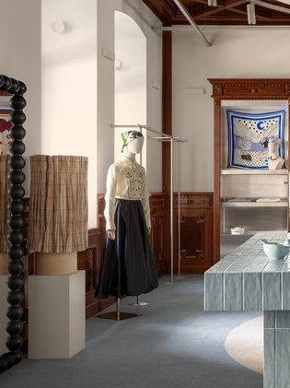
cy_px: 185
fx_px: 593
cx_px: 338
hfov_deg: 25.1
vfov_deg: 36.2
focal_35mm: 53
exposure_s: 1/25
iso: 400
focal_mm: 29
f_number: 13
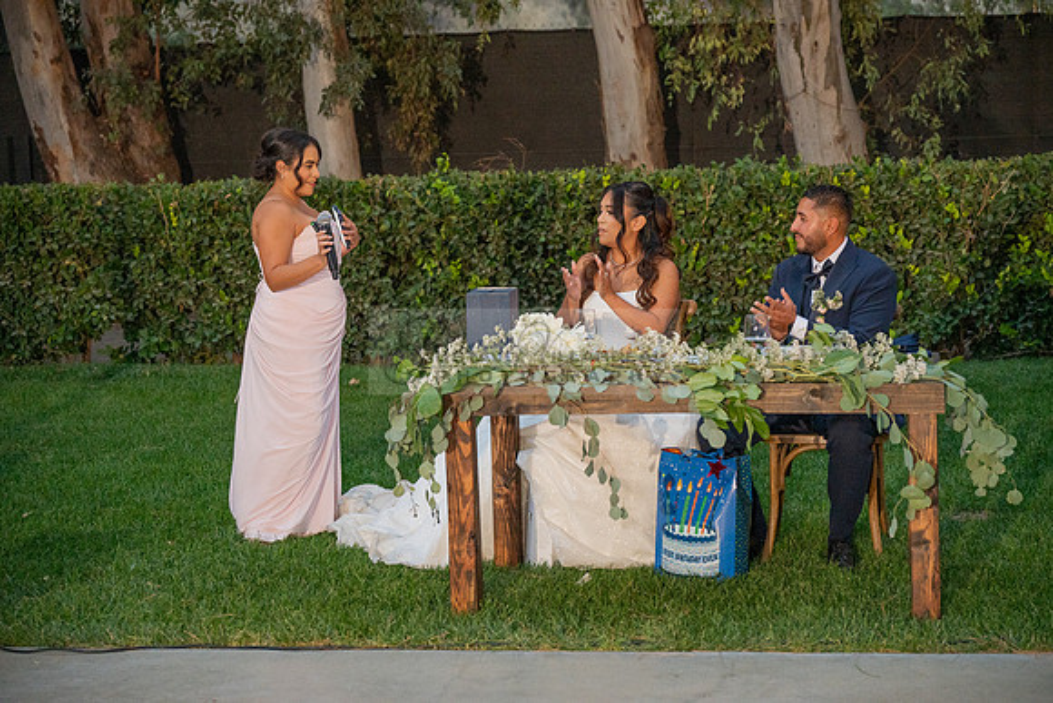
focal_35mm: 78
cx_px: 526
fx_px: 2282
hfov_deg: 26.0
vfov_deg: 17.5
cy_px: 352
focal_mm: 78
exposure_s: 1/200
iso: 2500
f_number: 4
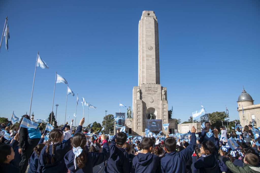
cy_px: 86
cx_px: 130
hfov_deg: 73.8
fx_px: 173
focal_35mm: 24
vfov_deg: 53.1
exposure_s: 1/500
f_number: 9
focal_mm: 24
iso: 250
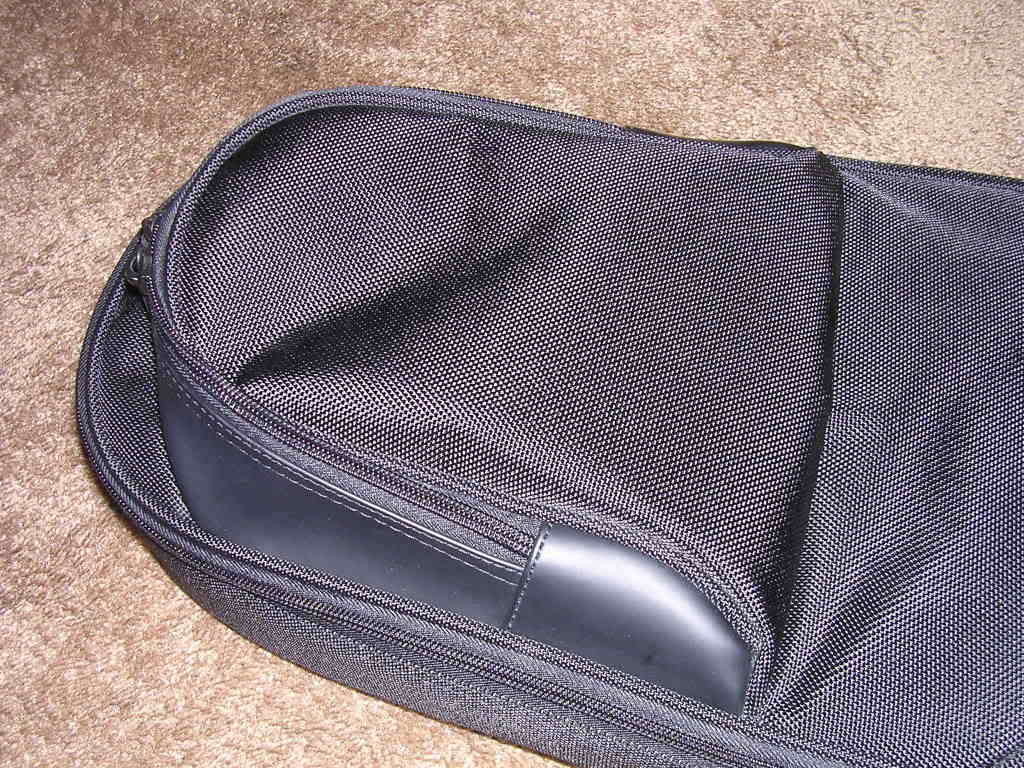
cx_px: 512
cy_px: 384
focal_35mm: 38
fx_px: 1124
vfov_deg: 37.7
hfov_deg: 49.0
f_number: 2.8
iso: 100
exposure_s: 1/60.1
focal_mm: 5.8
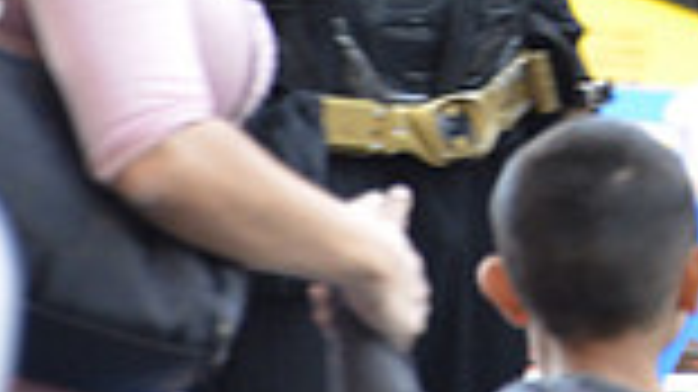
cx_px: 716
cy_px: -203
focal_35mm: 1176
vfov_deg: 1.0
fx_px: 21754
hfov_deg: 1.8
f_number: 6.3
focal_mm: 200
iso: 1600
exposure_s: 1/50
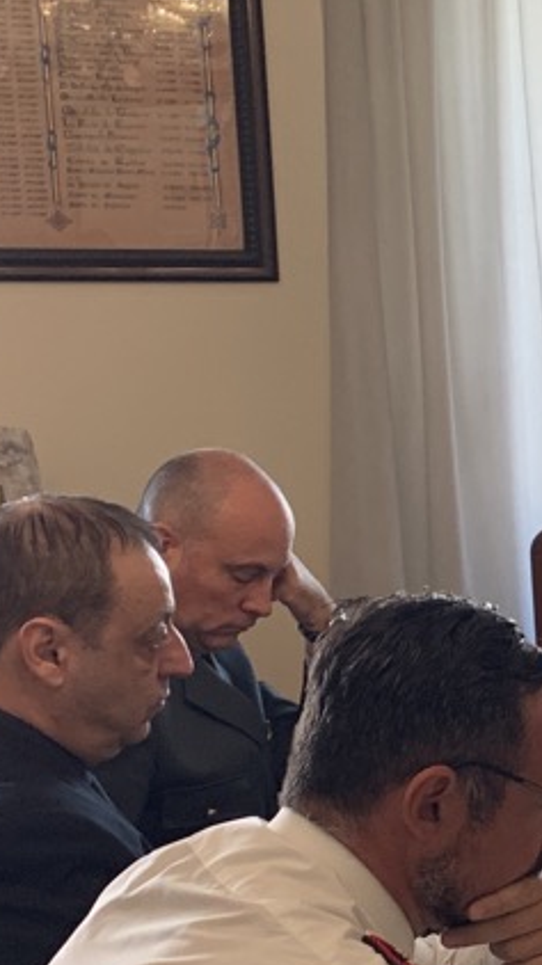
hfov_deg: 12.2
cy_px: 704
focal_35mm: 86
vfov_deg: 24.5
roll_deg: -0.8
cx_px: 1137
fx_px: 2200
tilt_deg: -11.7
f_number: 1.8
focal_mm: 4.25
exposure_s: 1/50
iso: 80
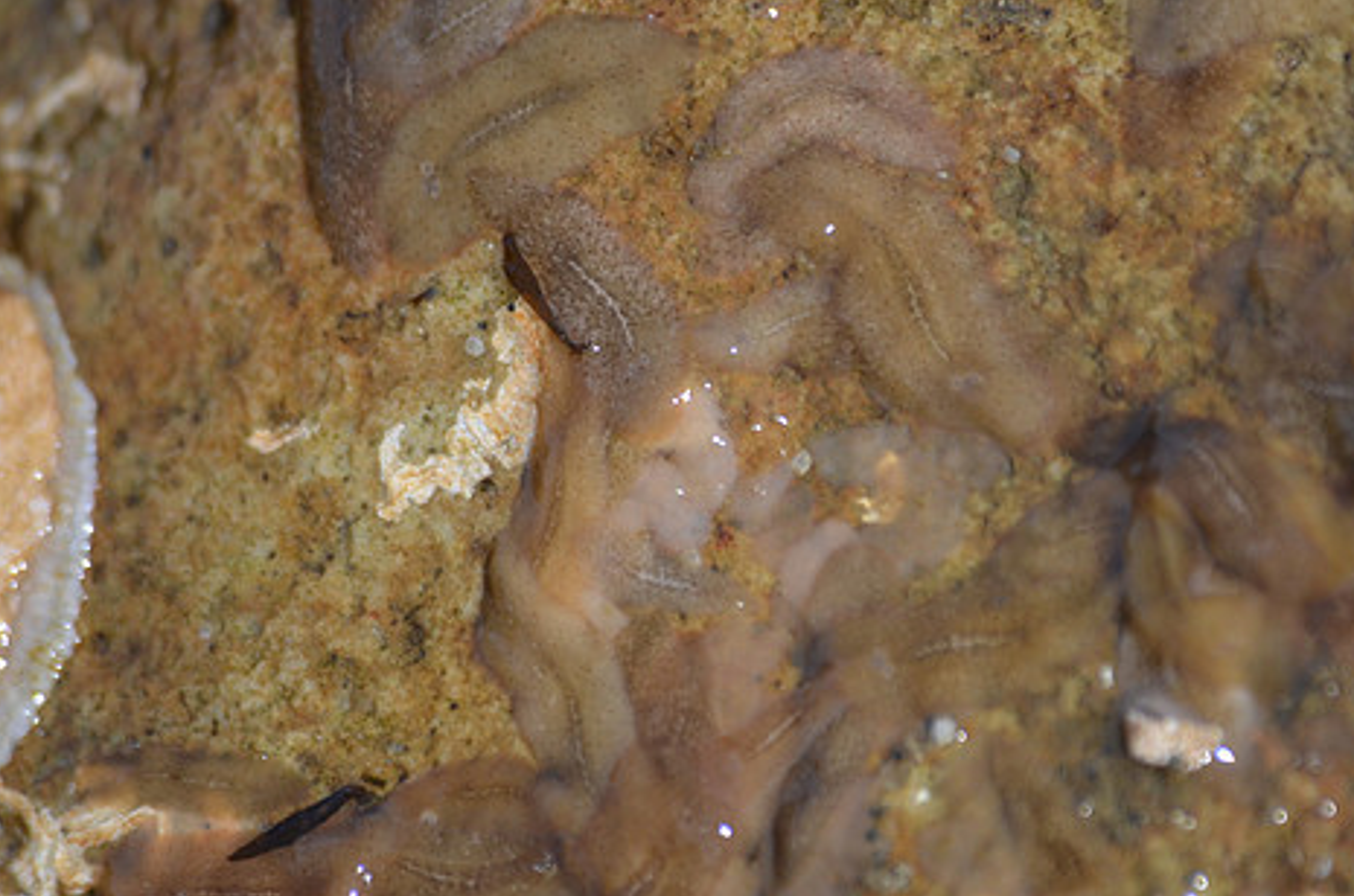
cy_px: 364
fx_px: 21056
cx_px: 751
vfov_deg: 2.4
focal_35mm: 561
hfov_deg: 3.7
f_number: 5.6
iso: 400
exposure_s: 1/1250
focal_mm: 300
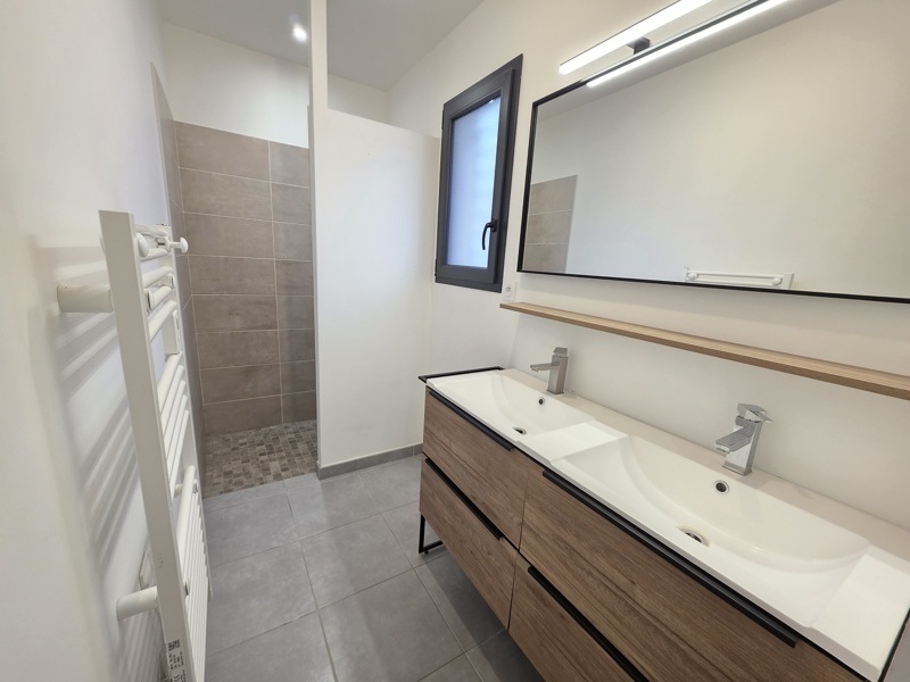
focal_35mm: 13
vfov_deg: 89.9
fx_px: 342
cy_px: 341
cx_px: 455
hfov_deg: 106.2
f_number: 1.9
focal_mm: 2.2
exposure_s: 1/100
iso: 200
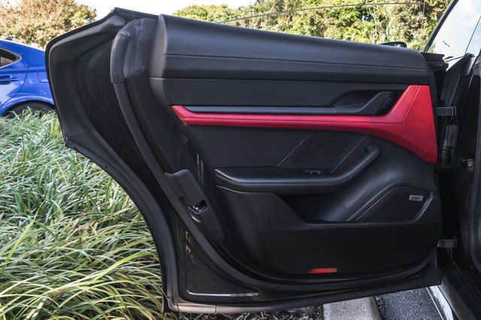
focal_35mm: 44
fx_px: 582
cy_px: 122
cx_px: 355
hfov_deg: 43.6
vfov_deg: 30.6
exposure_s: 1/40
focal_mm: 24
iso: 640
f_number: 8
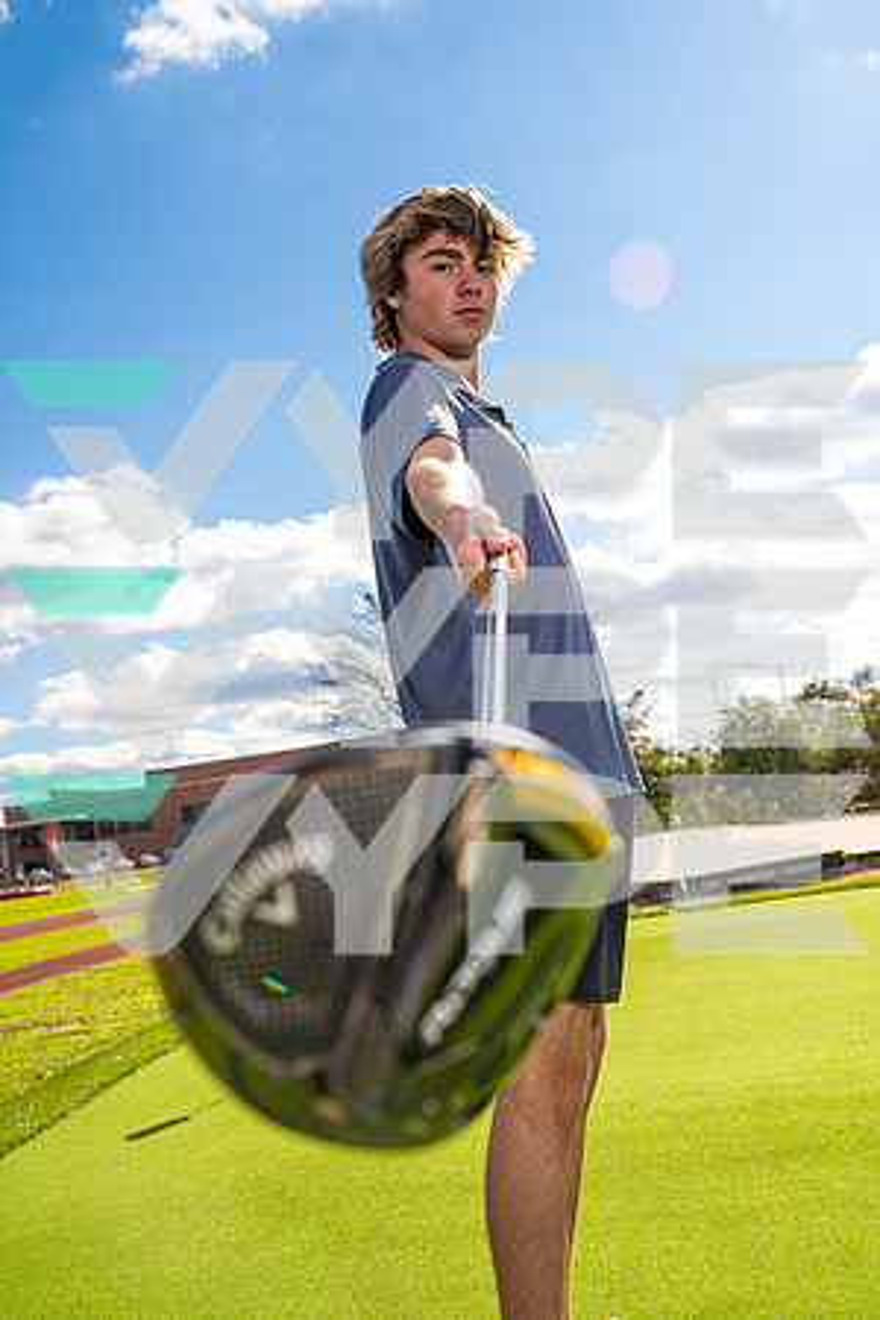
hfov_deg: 32.6
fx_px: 1503
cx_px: 440
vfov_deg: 47.4
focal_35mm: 41
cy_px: 660
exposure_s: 1/250
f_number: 6.3
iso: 100
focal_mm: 41
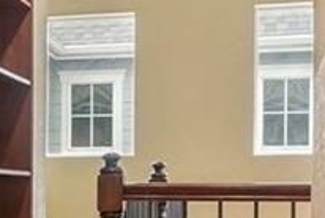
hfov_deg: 13.6
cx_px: -327
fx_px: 1156
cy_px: 197
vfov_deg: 10.7
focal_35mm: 128
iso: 500
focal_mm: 11
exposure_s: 1/6
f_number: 8
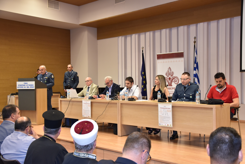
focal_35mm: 42
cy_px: 82
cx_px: 122
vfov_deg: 31.9
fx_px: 286
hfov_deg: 46.4
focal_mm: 28
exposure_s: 1/50
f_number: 4
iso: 720
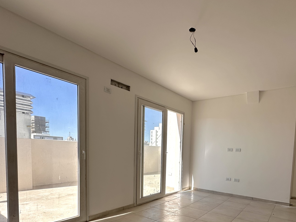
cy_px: 164
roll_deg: -1.6
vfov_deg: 58.2
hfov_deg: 75.8
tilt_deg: -4.0
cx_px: 172
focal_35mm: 22
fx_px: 188
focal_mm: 2.22
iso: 50
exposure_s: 1/1024
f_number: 2.2
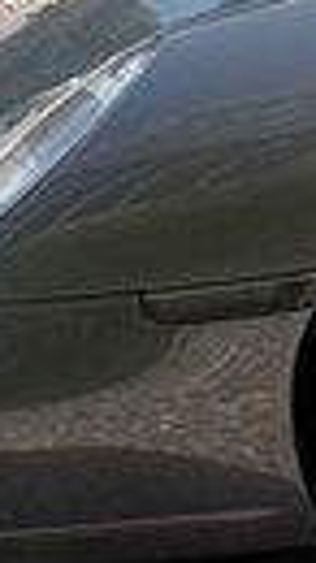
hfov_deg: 8.5
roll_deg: +2.1
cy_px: 95
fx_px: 1342
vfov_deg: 23.3
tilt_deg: -25.9
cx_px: 1195
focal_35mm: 90
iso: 50
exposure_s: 1/727
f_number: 2.2
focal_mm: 2.22
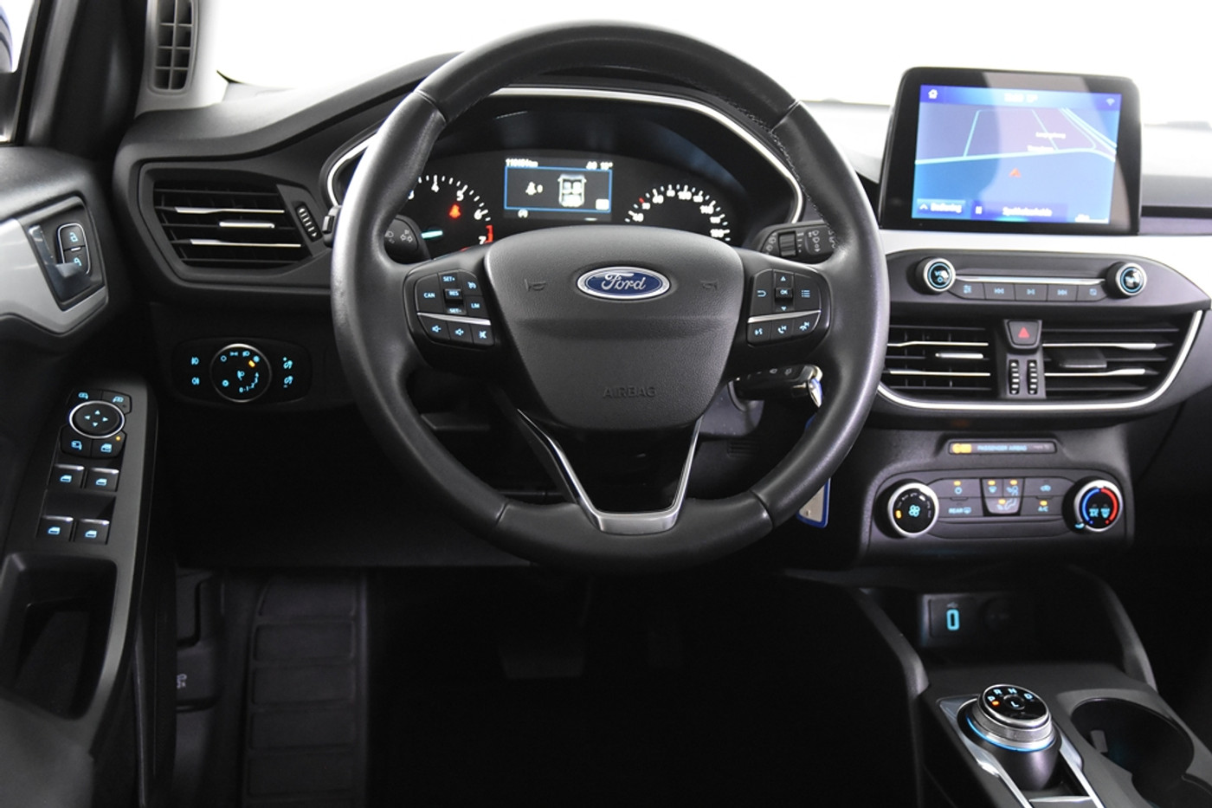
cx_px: 606
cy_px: 404
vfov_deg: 34.2
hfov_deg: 49.6
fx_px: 1313
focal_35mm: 39
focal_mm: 26
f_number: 3.2
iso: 4500
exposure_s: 1/40
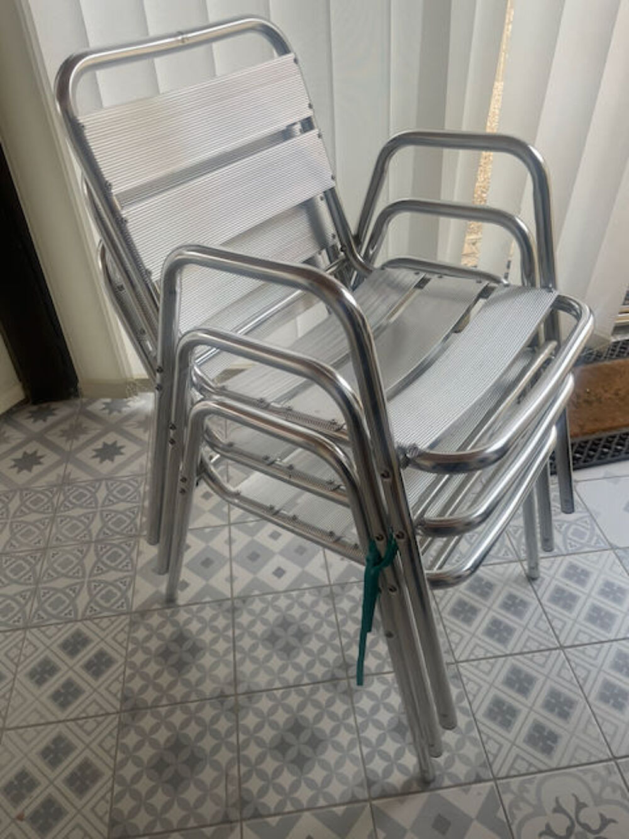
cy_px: 420
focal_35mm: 26
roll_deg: +3.5
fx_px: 630
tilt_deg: -40.1
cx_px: 314
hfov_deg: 53.1
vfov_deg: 67.3
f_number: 1.6
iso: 40
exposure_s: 1/121
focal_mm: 4.2
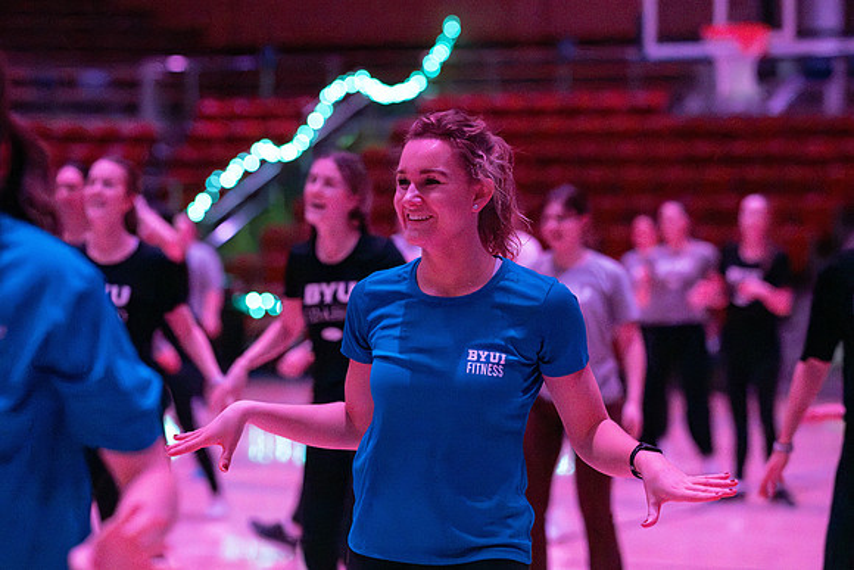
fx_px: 2881
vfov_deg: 11.3
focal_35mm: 121
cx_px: 413
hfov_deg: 16.9
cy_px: 240
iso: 20000
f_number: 2.8
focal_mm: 105
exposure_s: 1/1600
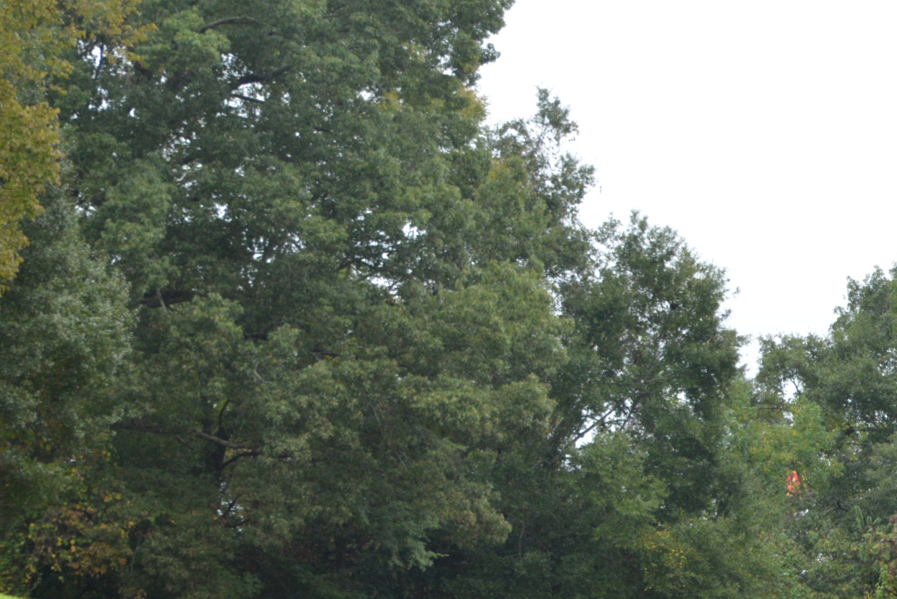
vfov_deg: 6.9
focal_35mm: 199
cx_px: 1232
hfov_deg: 10.1
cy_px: 449
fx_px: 4961
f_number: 8
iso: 800
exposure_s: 1/100
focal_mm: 70
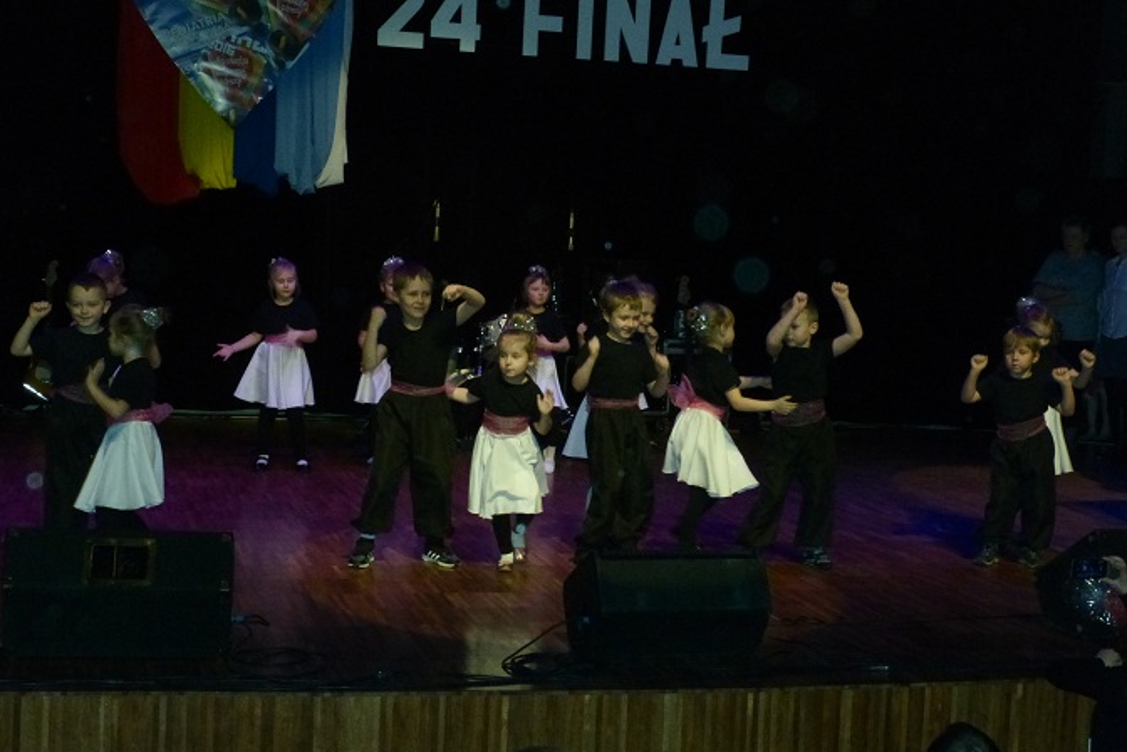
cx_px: 560
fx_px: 1909
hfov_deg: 32.9
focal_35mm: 61
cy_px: 381
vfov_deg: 22.3
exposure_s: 1/60
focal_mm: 10.5
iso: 800
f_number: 6.3
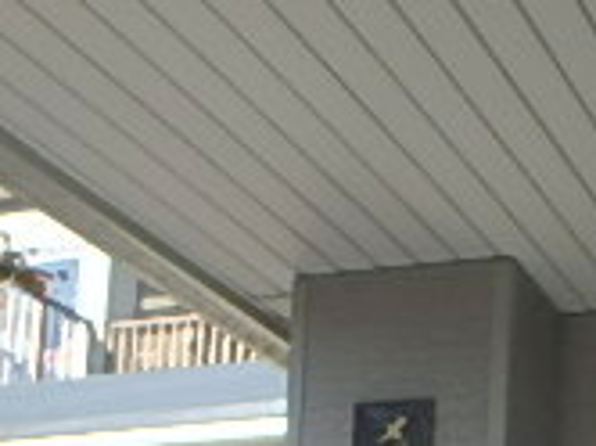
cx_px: 776
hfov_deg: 21.8
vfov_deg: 15.5
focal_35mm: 81
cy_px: 806
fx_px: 1393
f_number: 3.5
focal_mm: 3.7
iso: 125
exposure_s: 1/400
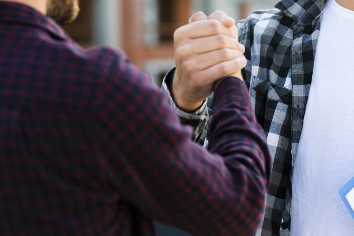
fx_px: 1691
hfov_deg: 11.9
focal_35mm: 172
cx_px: 287
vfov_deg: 8.0
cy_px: 28
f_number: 3.5
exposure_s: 1/320
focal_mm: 85
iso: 250
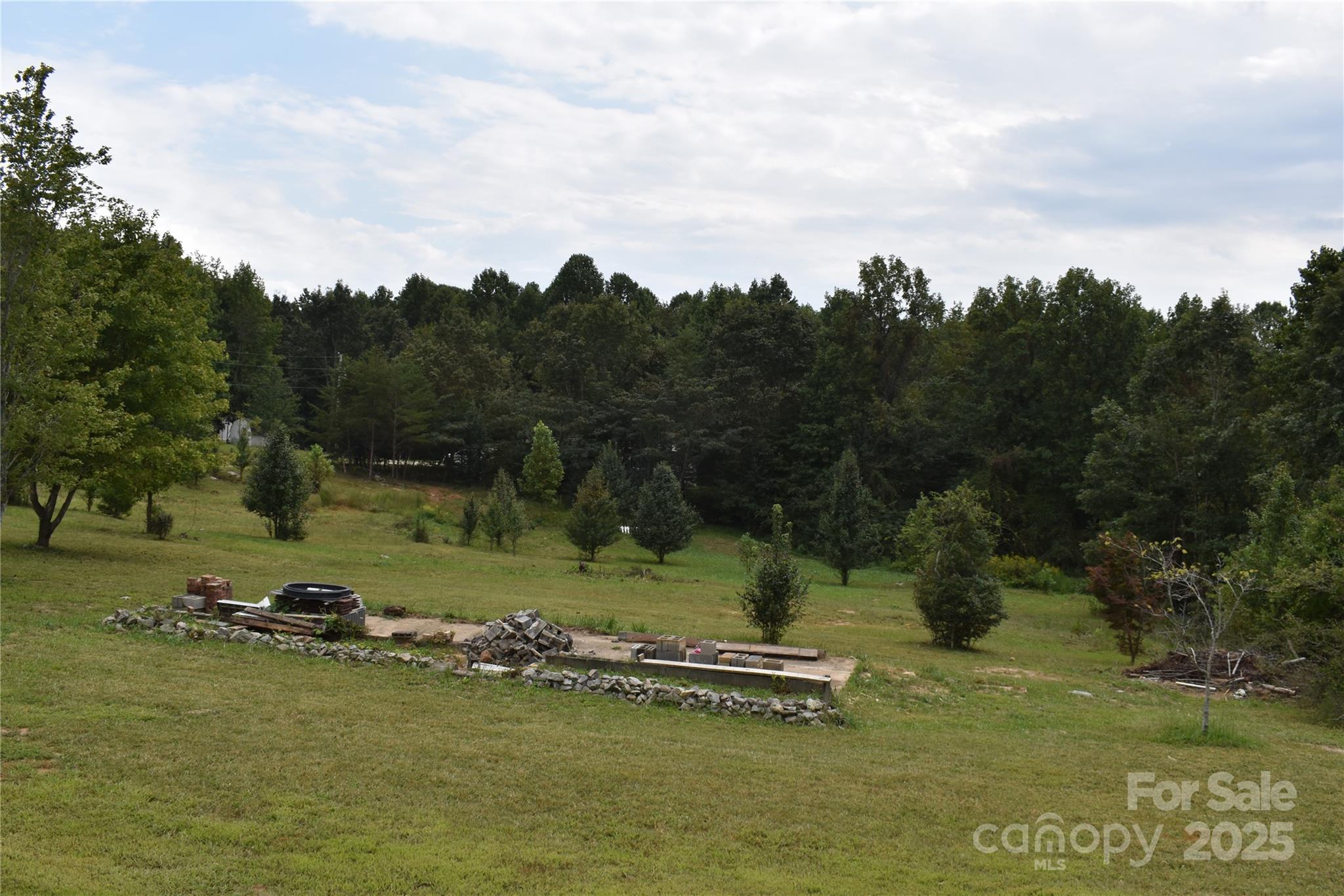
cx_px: 672
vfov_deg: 40.0
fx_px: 1232
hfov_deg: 57.2
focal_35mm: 33
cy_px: 448
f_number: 9
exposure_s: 1/200
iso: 100
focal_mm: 22
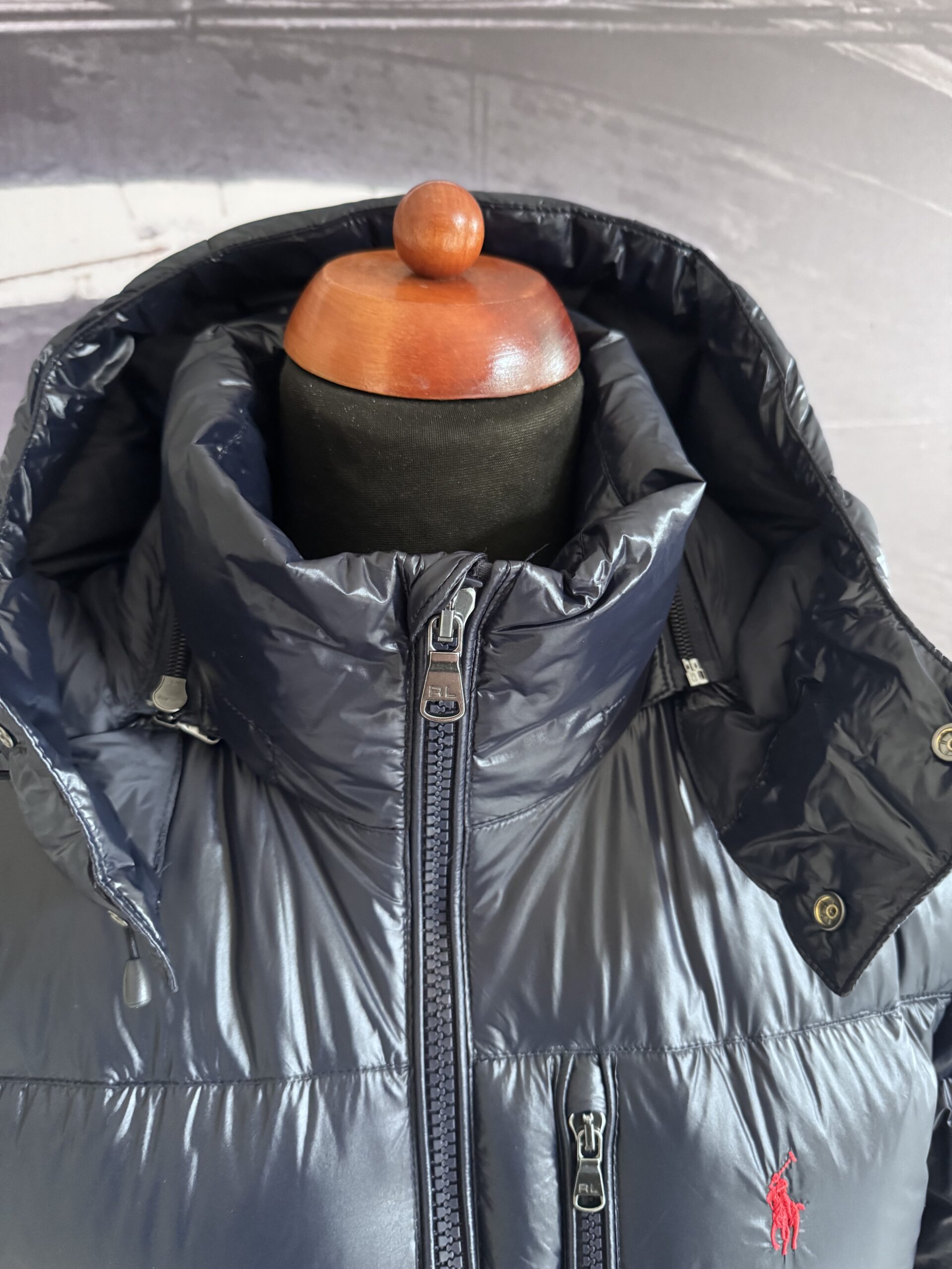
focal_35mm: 24
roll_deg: -0.1
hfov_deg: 56.8
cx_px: 476
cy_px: 634
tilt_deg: -13.1
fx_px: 880
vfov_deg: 71.6
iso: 1000
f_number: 1.78
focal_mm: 6.76
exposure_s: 1/37
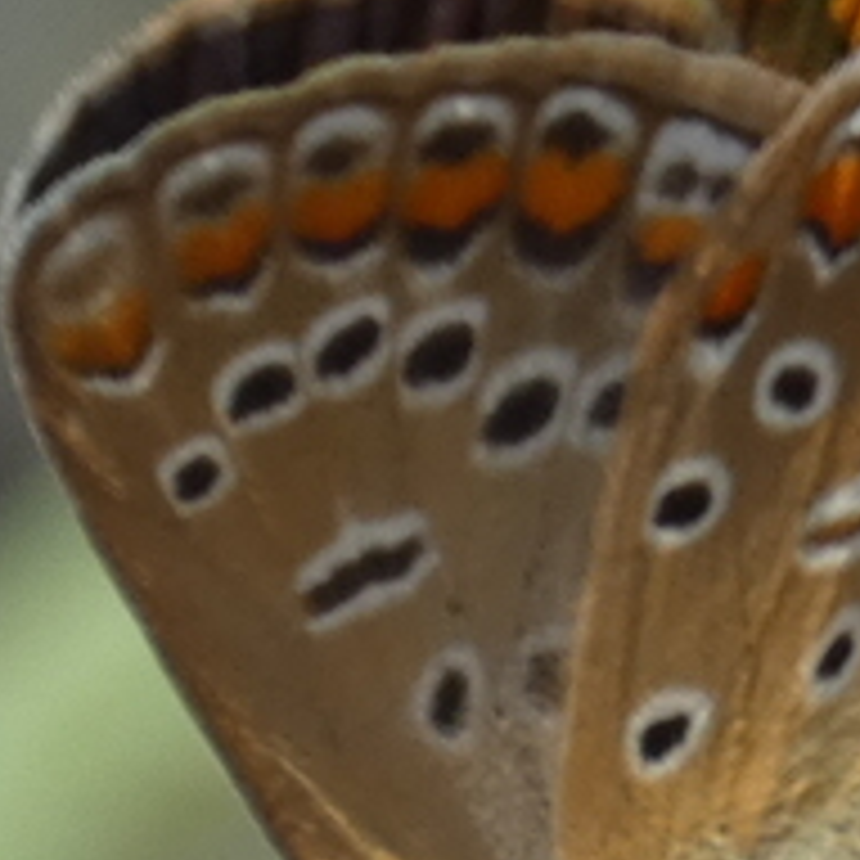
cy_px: 995
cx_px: 826
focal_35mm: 2305
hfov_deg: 0.8
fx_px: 64788
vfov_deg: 0.8
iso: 80
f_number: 5.6
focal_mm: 104.7
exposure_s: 1/160
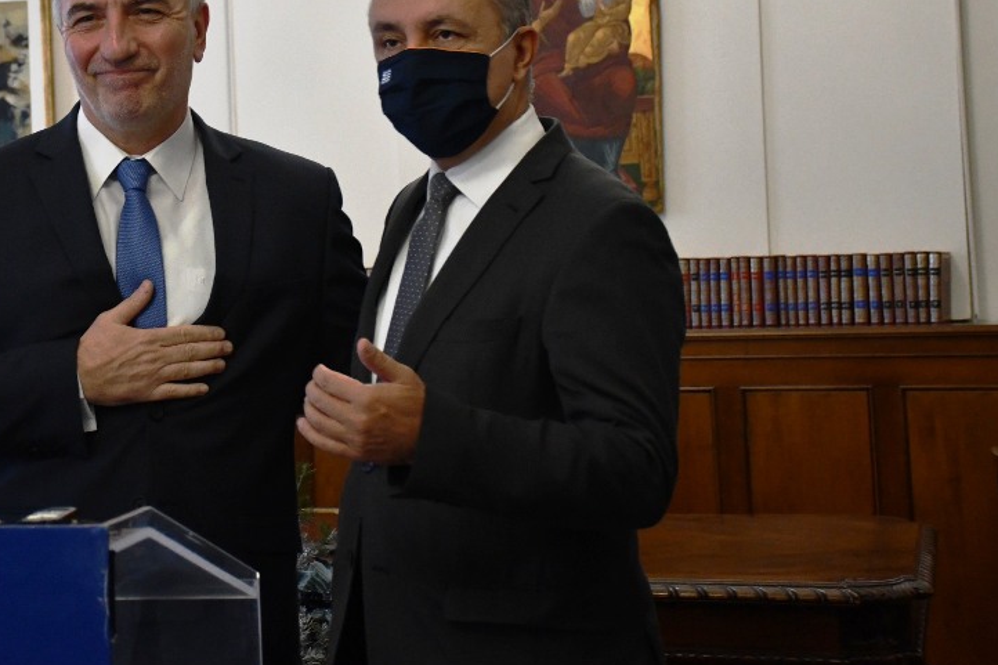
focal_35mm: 83
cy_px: 152
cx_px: 272
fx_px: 2300
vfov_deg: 16.3
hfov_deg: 24.3
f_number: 4.2
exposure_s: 1/125
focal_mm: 35
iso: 2200
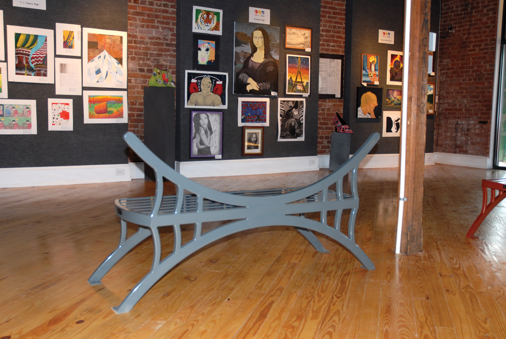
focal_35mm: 40
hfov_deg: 48.4
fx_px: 563
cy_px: 169
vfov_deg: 33.5
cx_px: 259
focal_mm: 24
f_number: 3.8
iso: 200
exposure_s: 1/60
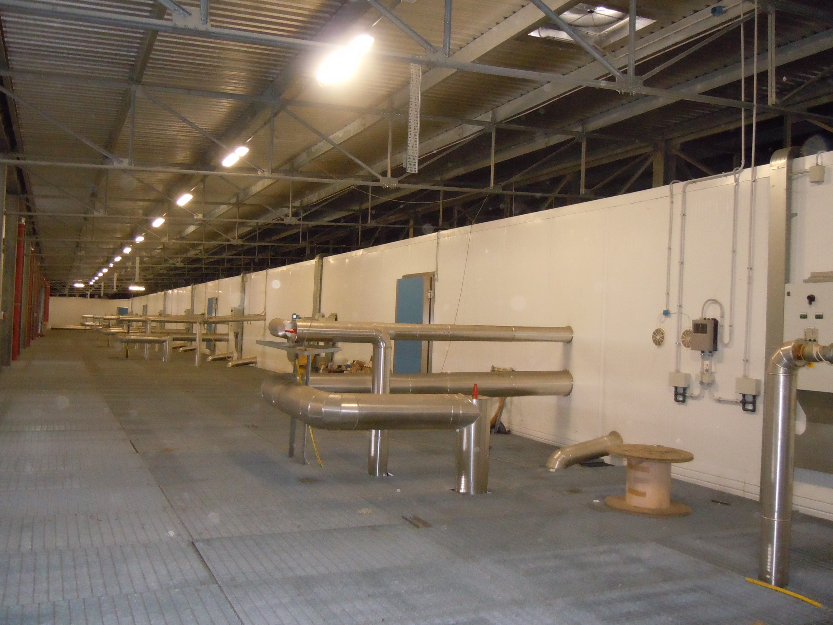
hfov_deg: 60.0
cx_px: 416
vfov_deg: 46.8
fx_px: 722
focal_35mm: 30
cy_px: 312
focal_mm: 5.4
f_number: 3.5
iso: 800
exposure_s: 1/30
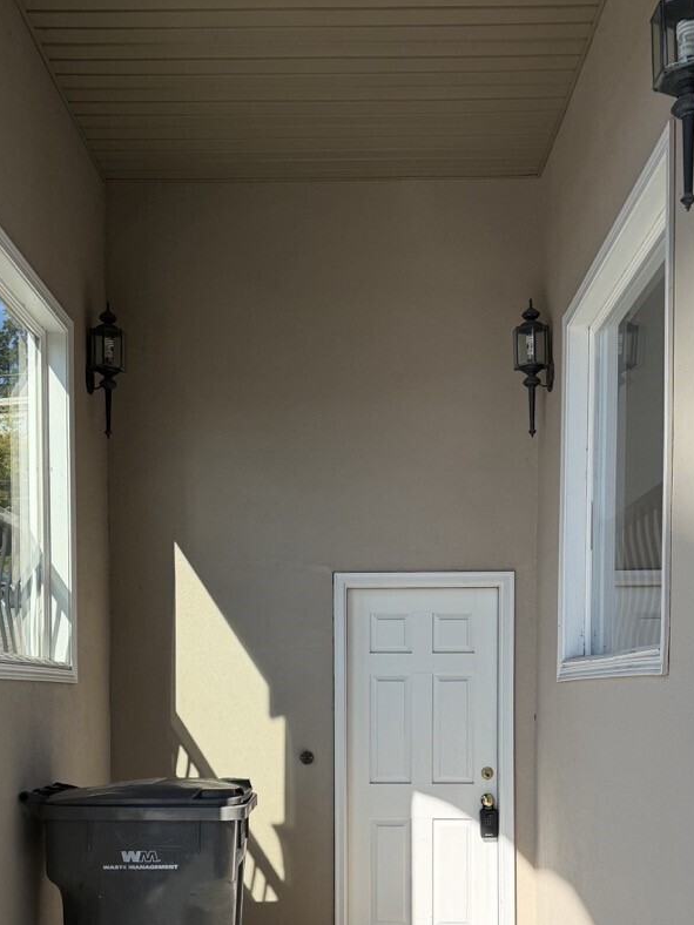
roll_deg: -0.1
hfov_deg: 36.8
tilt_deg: -0.9
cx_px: 350
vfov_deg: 45.9
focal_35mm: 39
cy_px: 711
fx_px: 1043
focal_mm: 6.76
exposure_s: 1/3759
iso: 100
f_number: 1.78
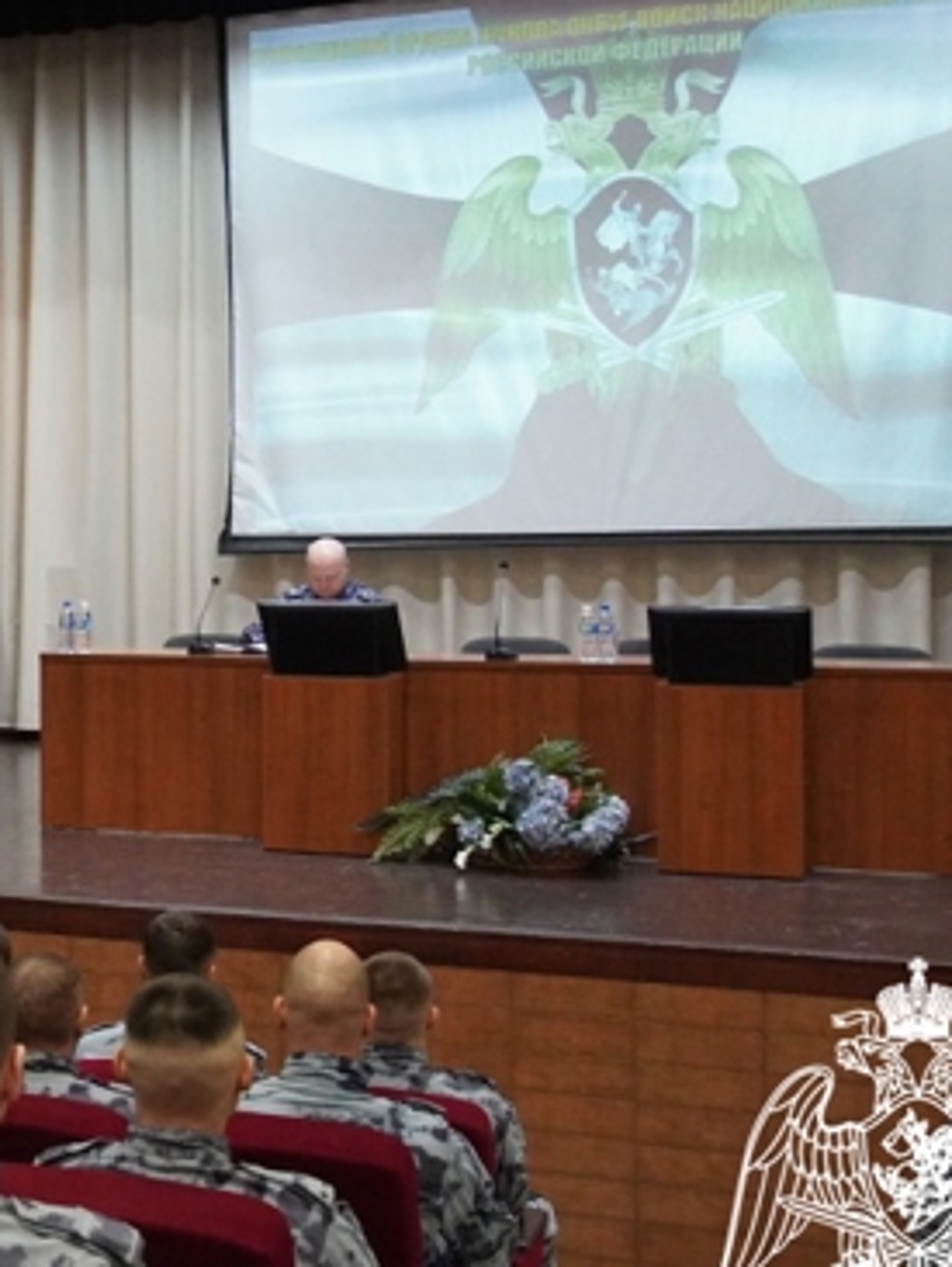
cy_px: 512
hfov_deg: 23.1
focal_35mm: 59
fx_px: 2161
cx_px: -140
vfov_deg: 32.6
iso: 6400
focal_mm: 20
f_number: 4
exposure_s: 1/160
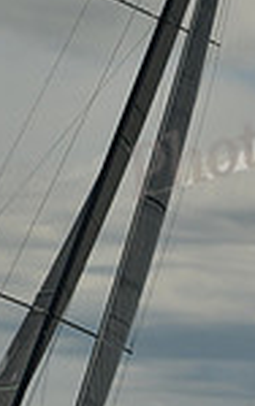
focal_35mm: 335
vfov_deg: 6.3
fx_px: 3718
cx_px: -12
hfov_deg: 3.9
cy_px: 309
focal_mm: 85
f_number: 10
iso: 400
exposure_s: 1/800
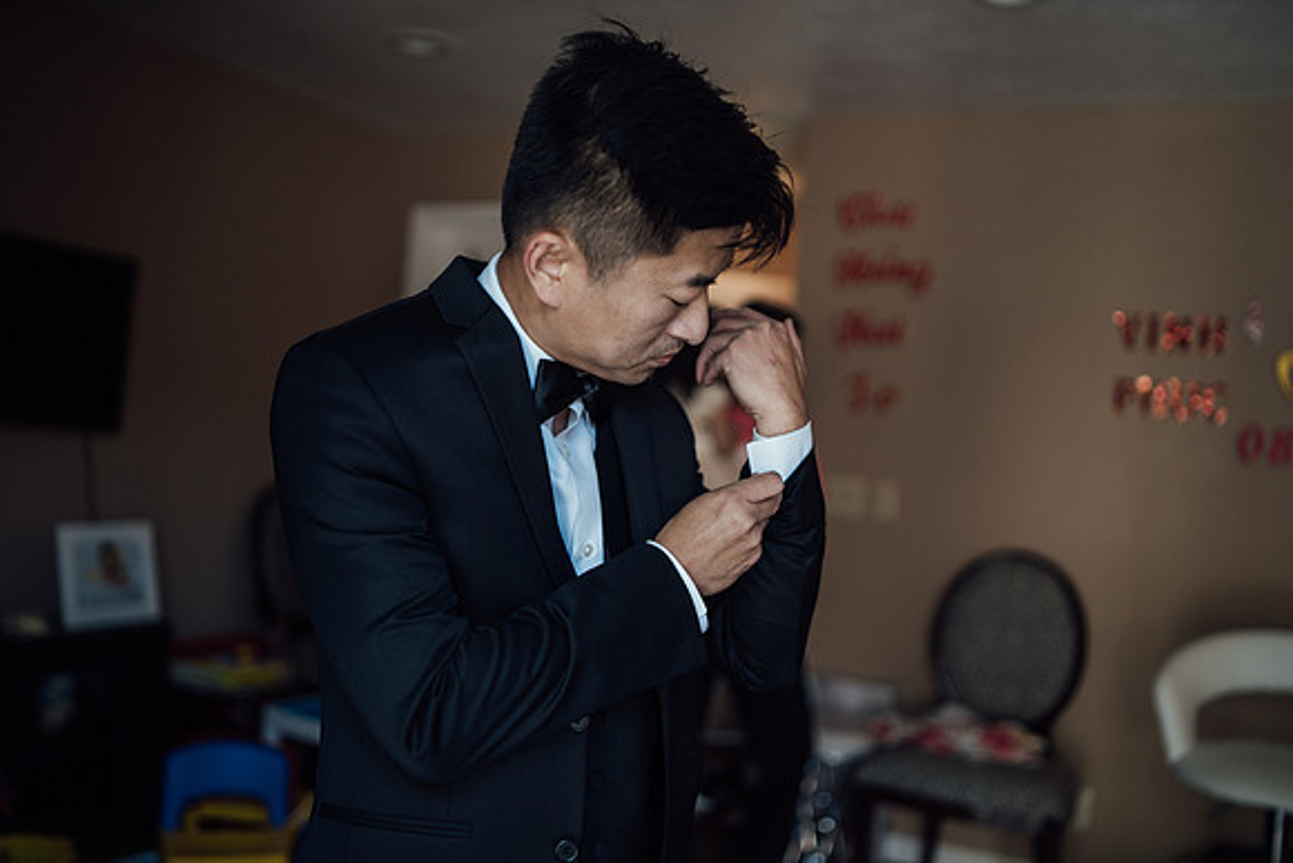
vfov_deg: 37.9
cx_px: 646
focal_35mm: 35
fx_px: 1257
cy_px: 432
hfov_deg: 54.4
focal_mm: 35
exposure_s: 1/640
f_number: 1.4
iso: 320
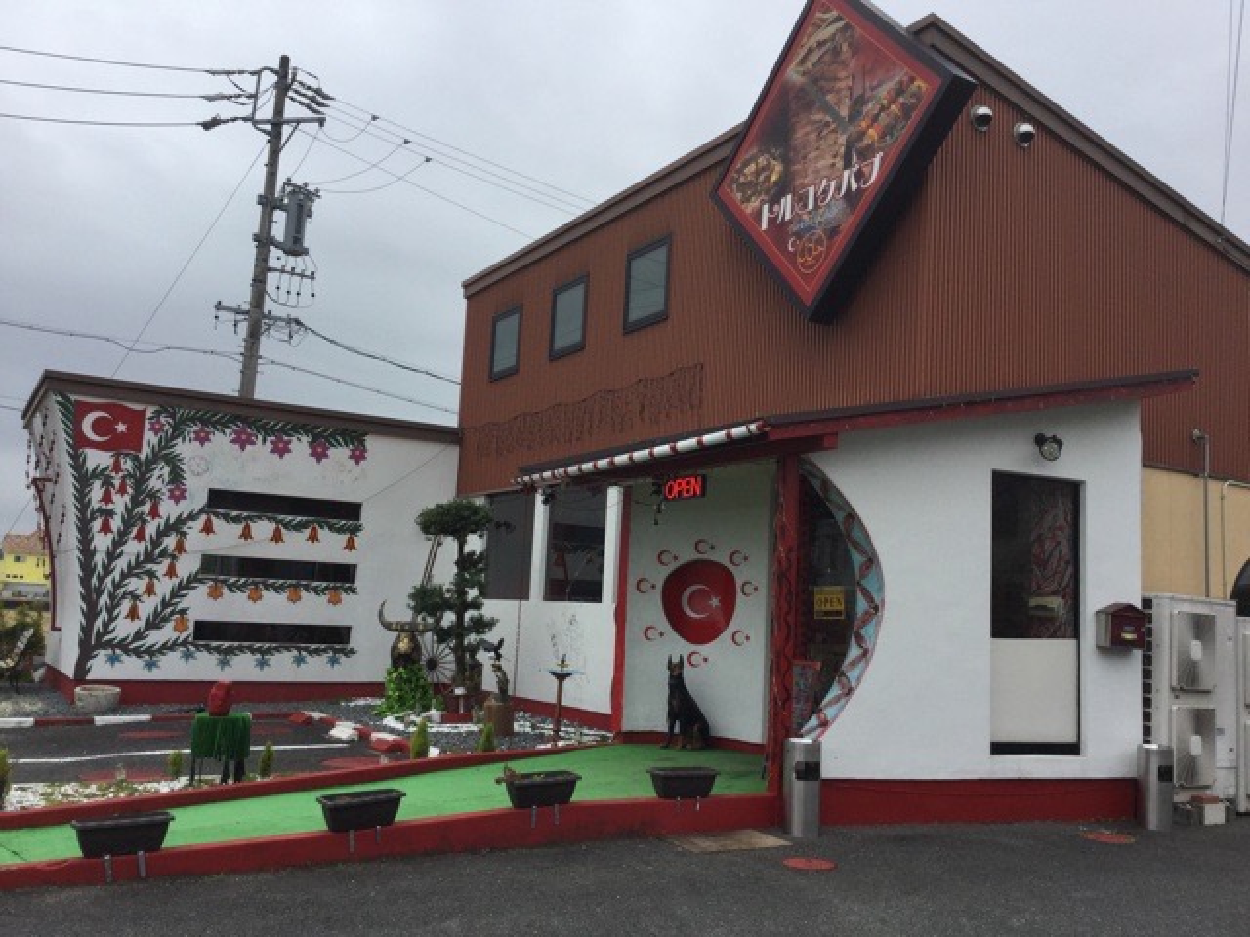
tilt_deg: +6.2
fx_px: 1119
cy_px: 468
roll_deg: -5.5
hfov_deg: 58.4
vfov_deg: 45.4
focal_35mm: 31
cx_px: 625
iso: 25
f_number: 2.4
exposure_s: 1/578
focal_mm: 3.3
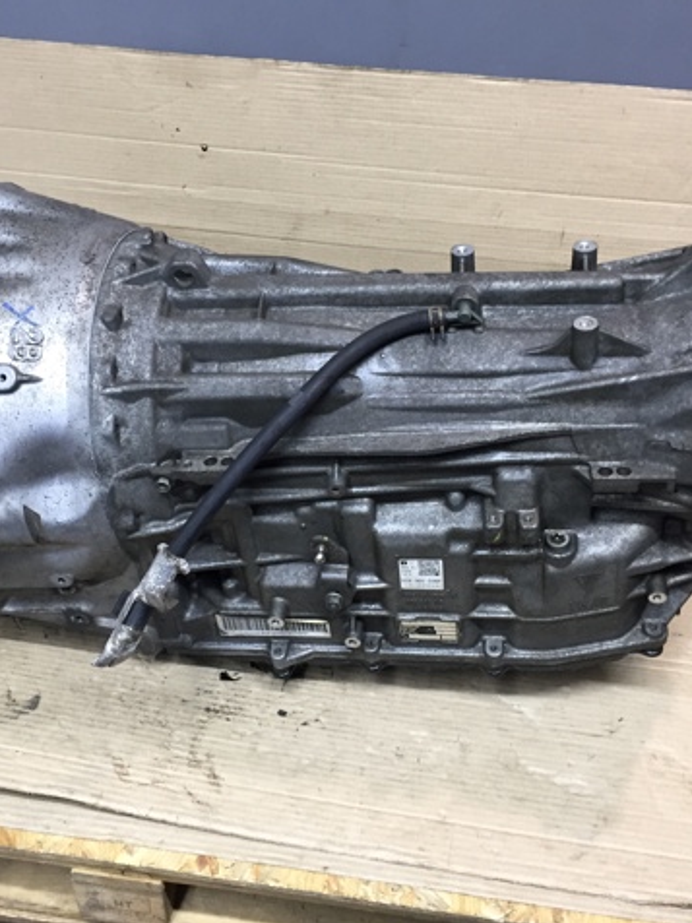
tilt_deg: -44.8
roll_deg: -1.9
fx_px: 1040
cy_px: 462
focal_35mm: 39
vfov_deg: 47.9
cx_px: 291
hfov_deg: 36.7
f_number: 2.2
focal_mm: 4.15
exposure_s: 1/33
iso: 80
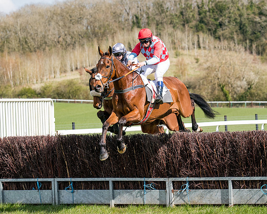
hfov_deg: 9.9
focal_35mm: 196
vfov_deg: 7.9
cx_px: 124
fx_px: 1546
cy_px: 115
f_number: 4.5
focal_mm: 119
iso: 400
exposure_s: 1/2000
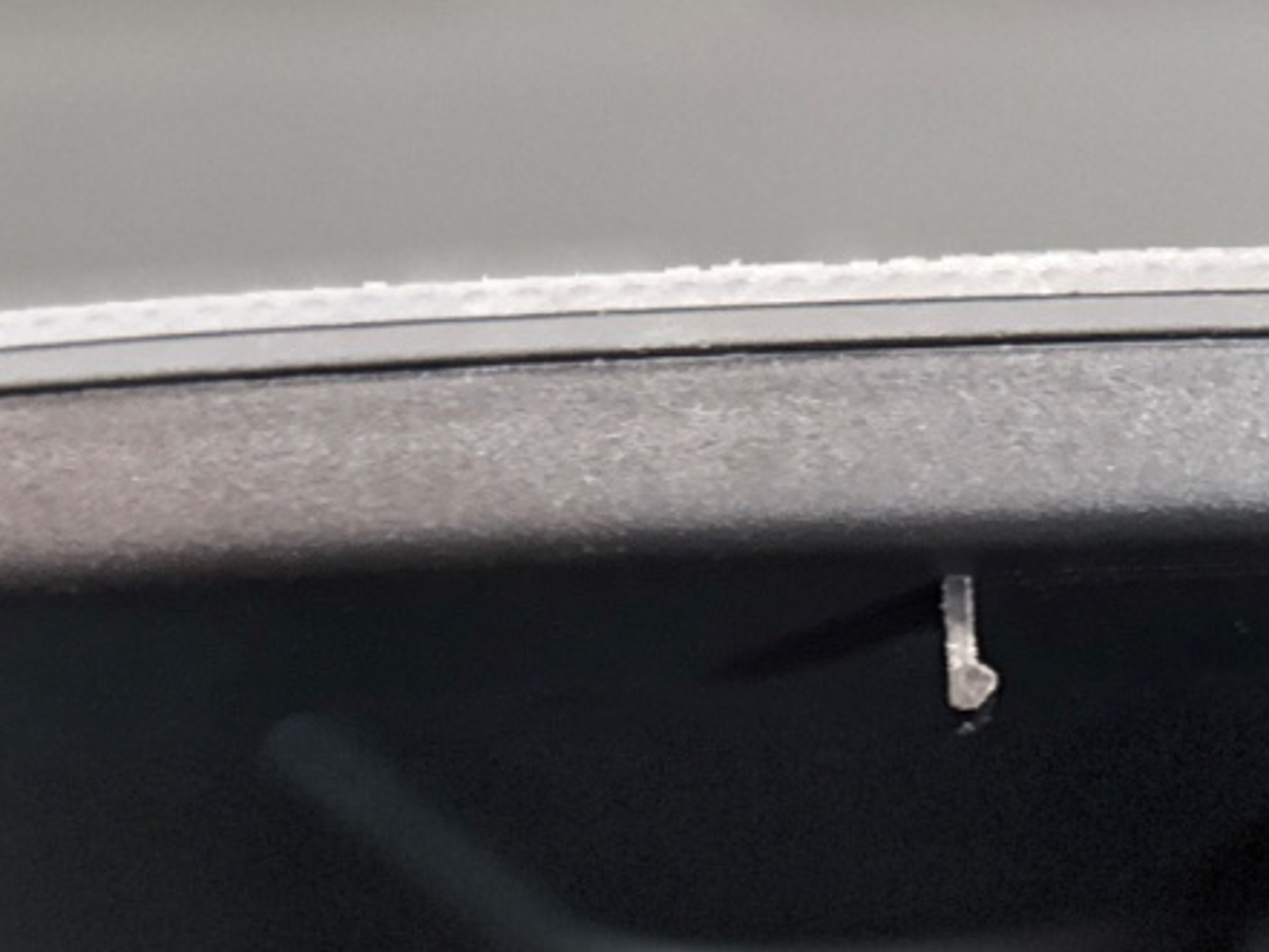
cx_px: 889
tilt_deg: -24.8
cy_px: 1309
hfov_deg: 22.4
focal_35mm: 87
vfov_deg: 15.9
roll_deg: +0.2
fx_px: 3190
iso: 800
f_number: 1.78
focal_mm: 6.76
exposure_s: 1/31
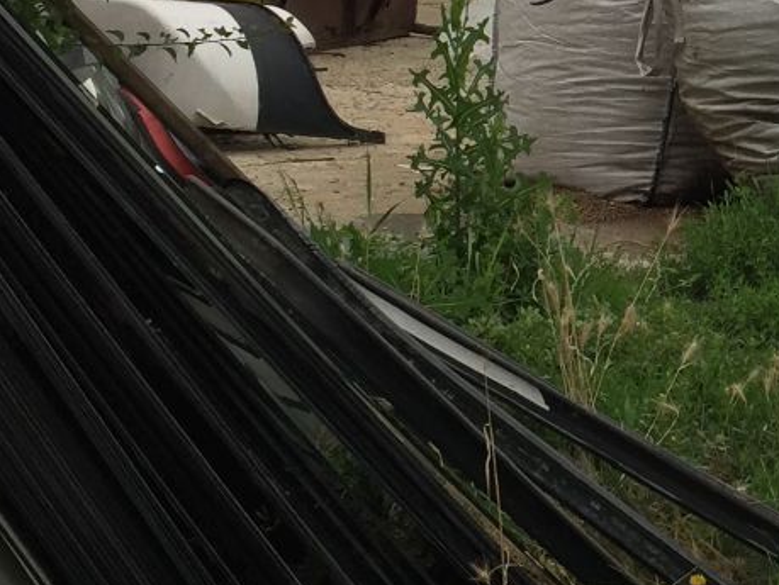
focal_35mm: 101
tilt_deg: -4.8
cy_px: -44
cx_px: 855
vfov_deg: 14.4
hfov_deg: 18.7
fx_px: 2275
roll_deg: -0.5
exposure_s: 1/501
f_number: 2.2
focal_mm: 4.15
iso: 32
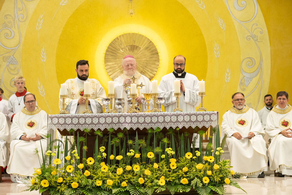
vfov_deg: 16.1
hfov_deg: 23.9
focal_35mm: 85
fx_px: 689
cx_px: 146
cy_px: 98
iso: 2000
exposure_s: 1/200
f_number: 3.2
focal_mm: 85
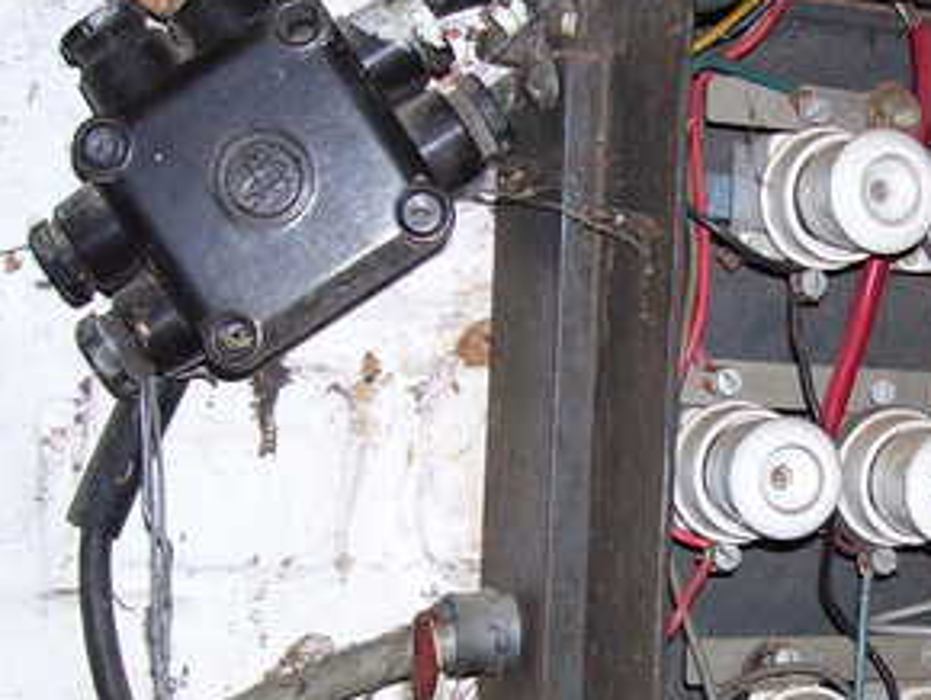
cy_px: 501
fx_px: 2019
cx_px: 819
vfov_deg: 19.6
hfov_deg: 25.3
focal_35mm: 75
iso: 80
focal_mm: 5.6
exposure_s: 1/60
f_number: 2.7
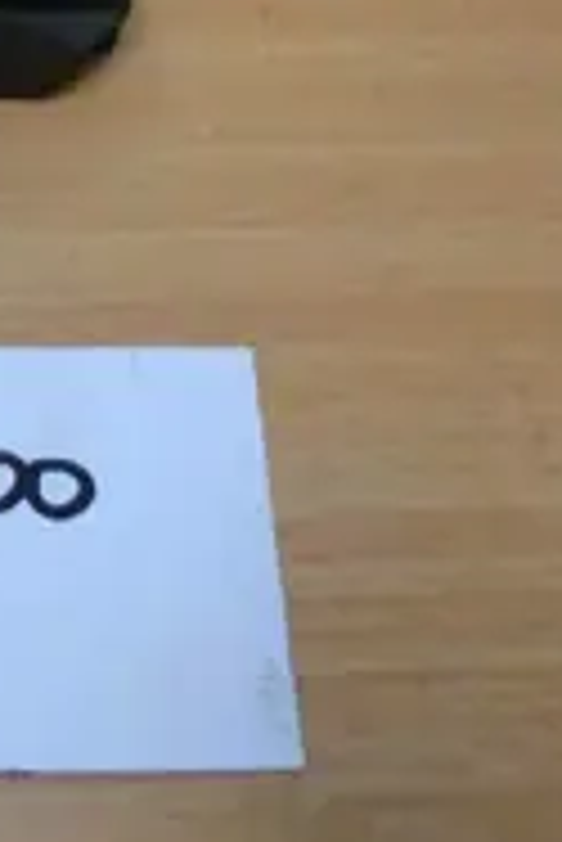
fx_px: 1683
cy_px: 63
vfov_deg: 26.9
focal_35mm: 72
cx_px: -139
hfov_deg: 17.9
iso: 400
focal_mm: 4.9
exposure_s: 1/60
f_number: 3.2
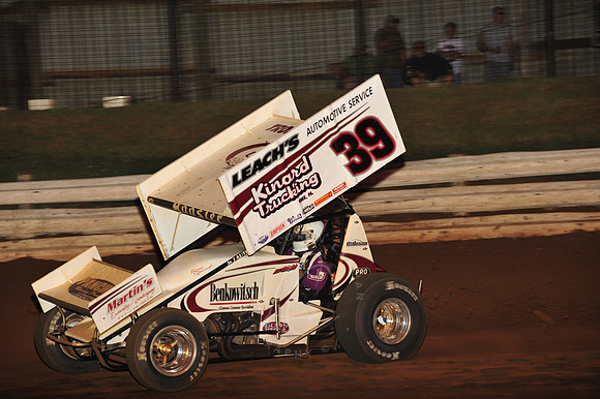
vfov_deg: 8.8
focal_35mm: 155
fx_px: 2582
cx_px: 300
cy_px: 200
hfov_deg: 13.3
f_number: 6.3
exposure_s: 1/320
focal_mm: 155
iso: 800
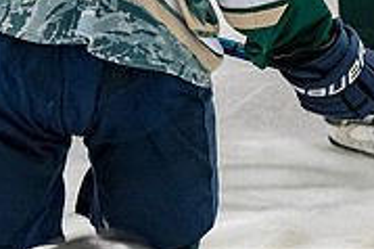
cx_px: 206
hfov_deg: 3.8
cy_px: -192
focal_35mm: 538
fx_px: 5584
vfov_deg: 2.5
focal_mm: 90
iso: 2500
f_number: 4
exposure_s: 1/800
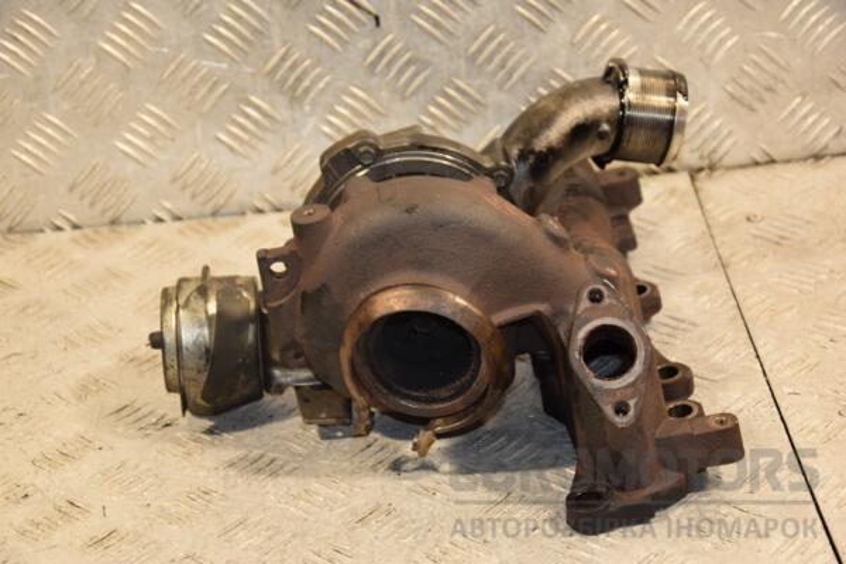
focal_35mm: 99
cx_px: 423
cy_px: 282
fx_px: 2326
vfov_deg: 13.8
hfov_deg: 20.6
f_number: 5.3
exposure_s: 1/100
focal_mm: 66
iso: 800
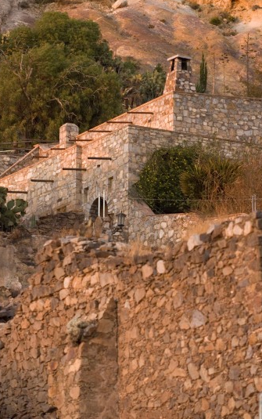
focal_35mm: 200
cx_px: 130
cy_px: 210
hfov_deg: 6.6
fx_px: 2282
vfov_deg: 10.5
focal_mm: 130
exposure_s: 1/100
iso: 320
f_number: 2.8
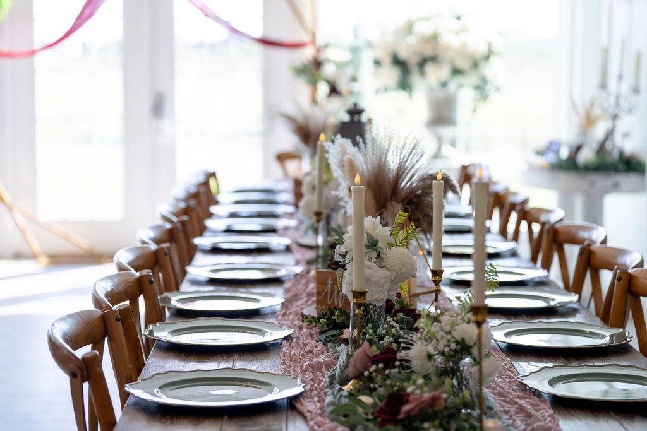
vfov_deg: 16.3
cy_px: 216
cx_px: 324
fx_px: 1510
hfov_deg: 24.2
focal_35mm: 84
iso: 100
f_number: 2.8
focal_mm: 84
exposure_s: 1/160
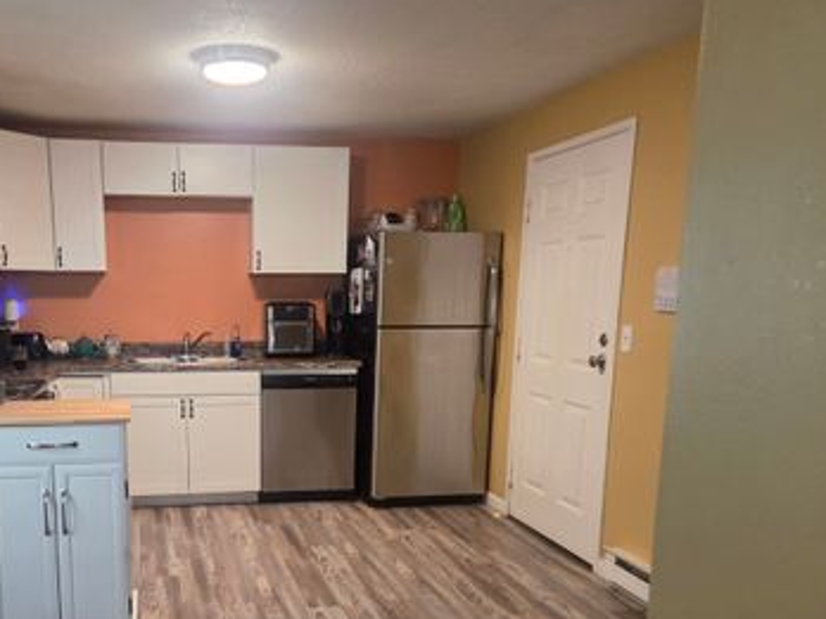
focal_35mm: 33
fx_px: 787
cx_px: 268
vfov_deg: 42.0
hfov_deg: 54.1
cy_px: 440
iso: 640
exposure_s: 1/120
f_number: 1.8
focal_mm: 5.4
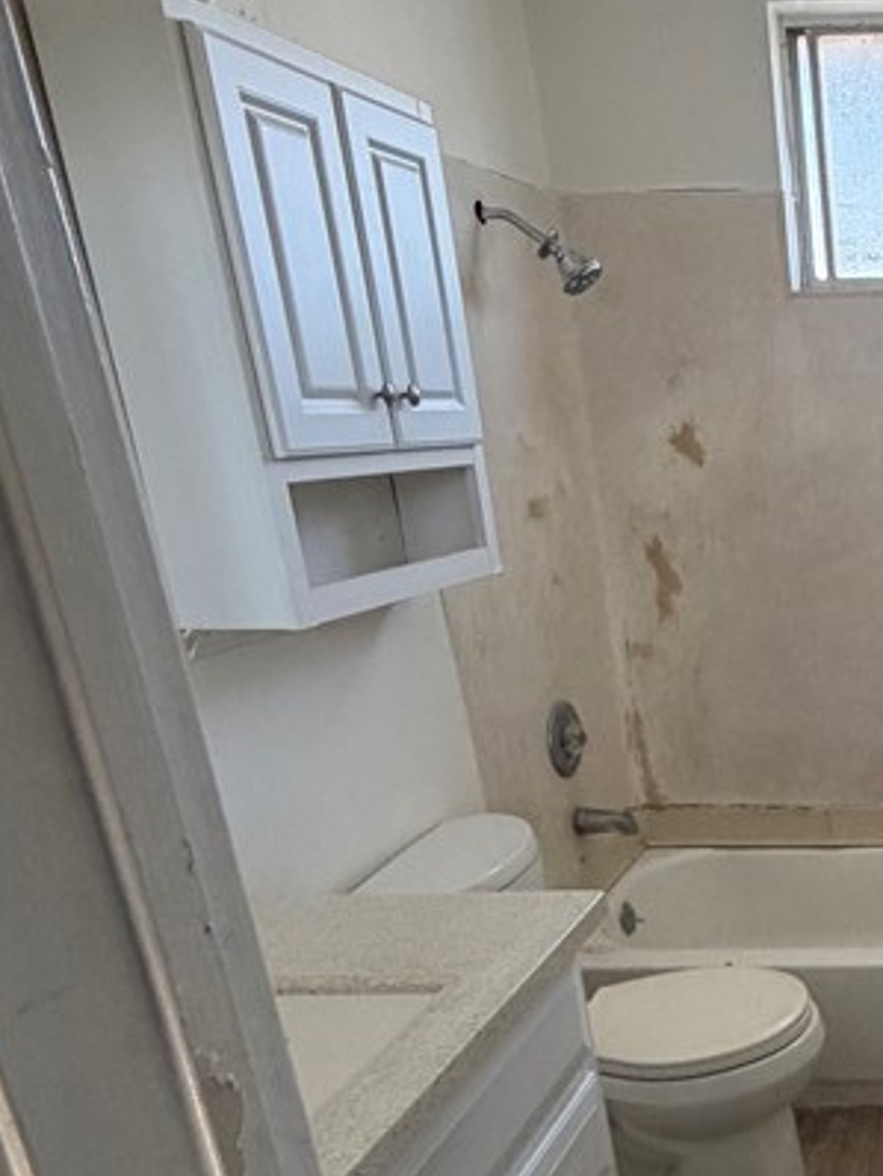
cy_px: 848
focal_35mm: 36
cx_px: 1057
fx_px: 1223
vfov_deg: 49.7
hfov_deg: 32.7
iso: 320
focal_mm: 2.22
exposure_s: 1/121
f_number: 2.2
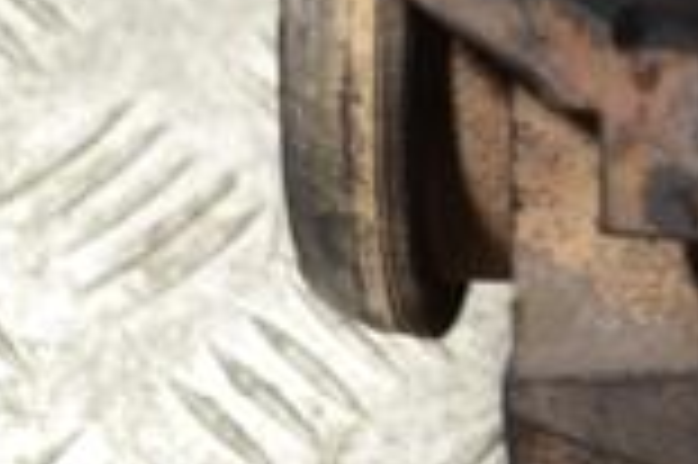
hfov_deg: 10.7
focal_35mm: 186
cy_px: -36
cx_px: 1004
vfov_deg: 7.3
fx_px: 3602
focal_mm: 32
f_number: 4.8
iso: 220
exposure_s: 1/30
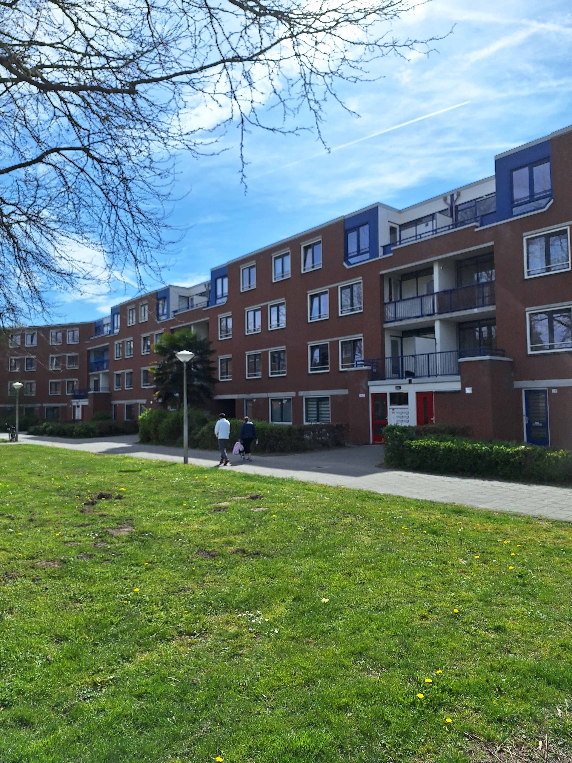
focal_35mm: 23
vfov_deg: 73.9
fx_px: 507
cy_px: 382
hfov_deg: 58.9
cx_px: 286
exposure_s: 1/5525
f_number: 1.8
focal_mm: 5.54
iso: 40
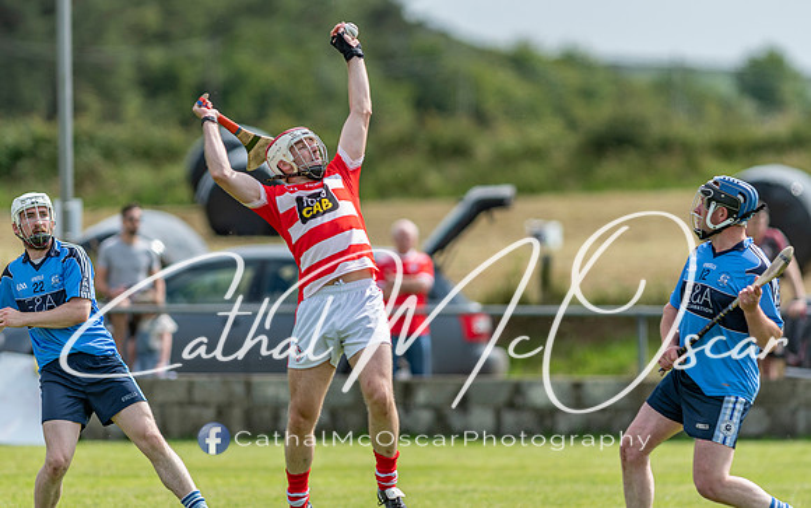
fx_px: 10589
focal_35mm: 479
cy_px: 242
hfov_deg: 4.4
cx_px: 413
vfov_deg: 2.7
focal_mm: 300
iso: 100
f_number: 2.8
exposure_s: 1/1600
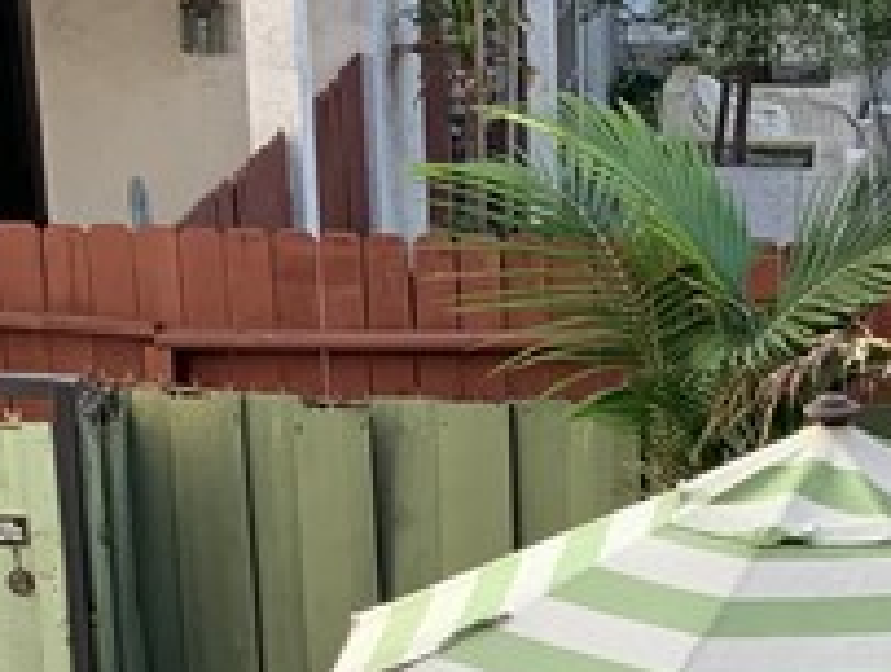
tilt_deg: -22.2
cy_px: 1050
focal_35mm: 146
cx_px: 974
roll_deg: -1.8
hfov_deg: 13.2
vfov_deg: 9.8
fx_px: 3765
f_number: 1.8
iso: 16
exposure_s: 1/242
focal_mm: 3
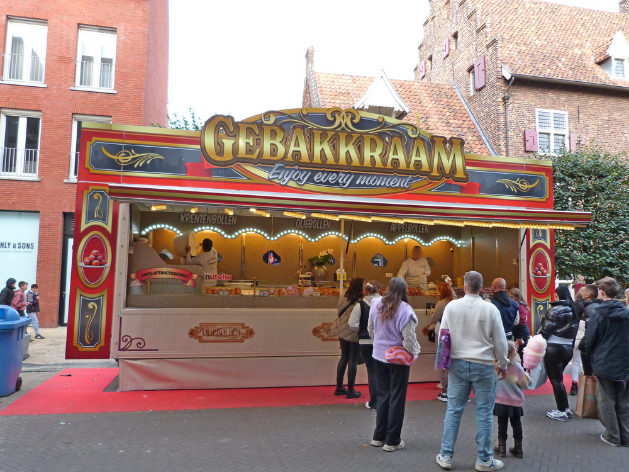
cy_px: 236
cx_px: 314
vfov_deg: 54.9
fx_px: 454
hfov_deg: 69.4
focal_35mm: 25
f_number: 2.8
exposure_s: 1/160
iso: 200
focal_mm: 4.5
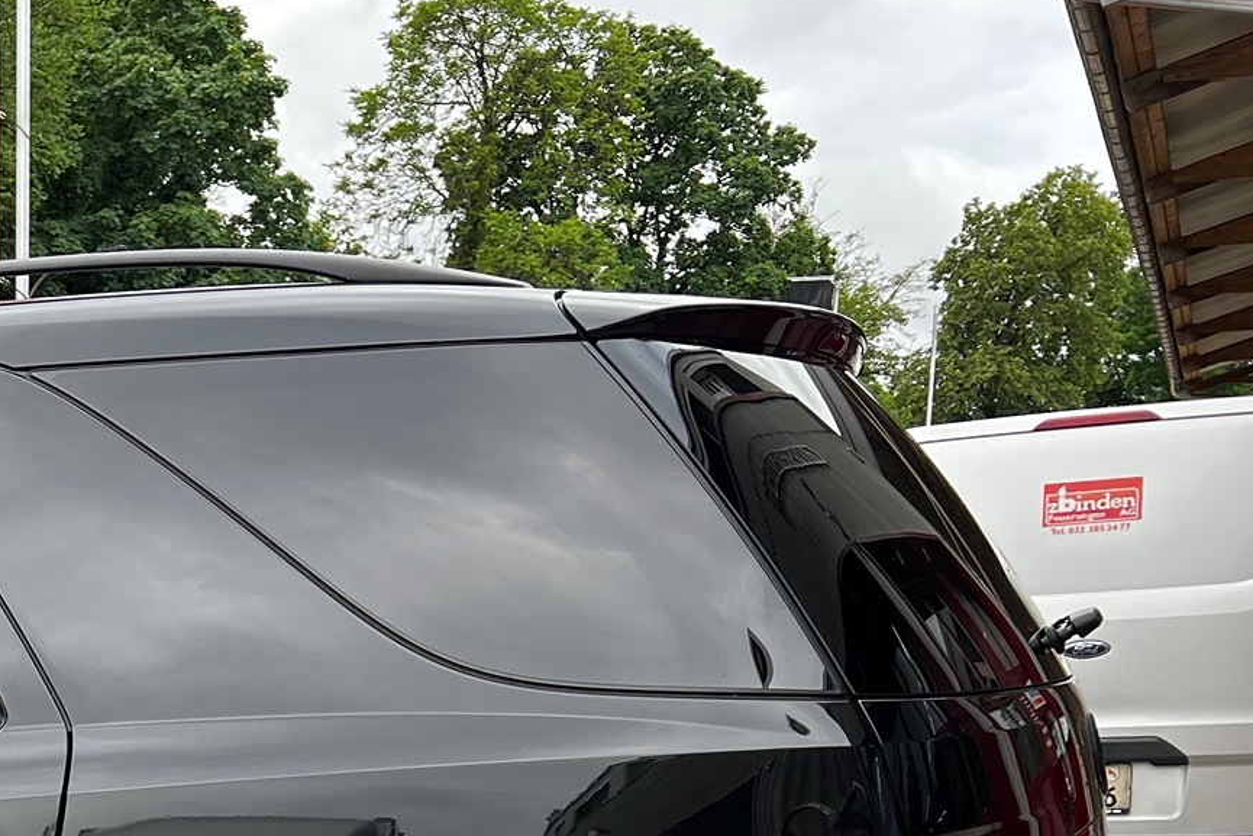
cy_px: 1004
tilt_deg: -10.5
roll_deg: +0.1
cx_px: -154
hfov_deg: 28.7
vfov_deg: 20.2
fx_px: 2193
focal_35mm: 63
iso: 50
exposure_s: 1/389
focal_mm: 5.7
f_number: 1.5
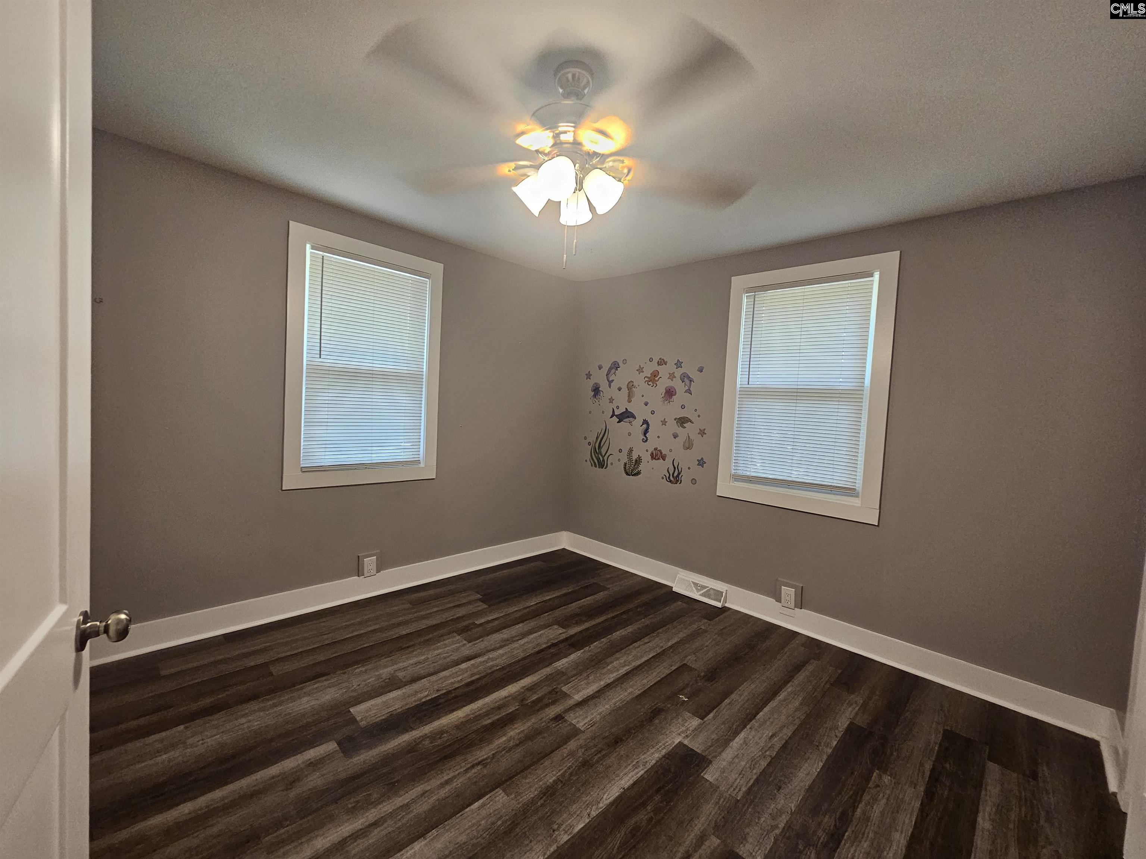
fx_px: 430
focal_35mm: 13
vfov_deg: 89.9
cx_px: 573
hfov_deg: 106.2
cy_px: 430
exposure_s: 1/60
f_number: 2.2
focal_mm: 2.2
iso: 250
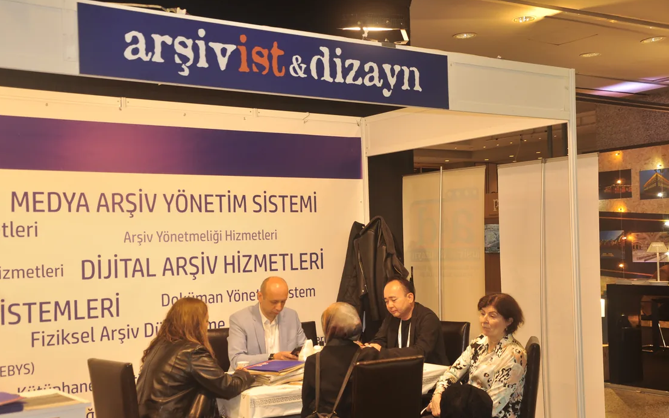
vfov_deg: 27.4
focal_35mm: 47
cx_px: 316
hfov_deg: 42.6
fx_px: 857
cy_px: 228
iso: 200
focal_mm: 28
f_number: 4.5
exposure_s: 1/30
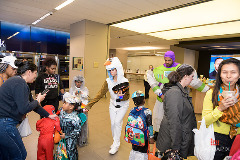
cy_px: 80
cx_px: 120
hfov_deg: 73.7
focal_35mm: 24
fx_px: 160
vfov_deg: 53.2
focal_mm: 24
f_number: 3.2
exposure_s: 1/100
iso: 800
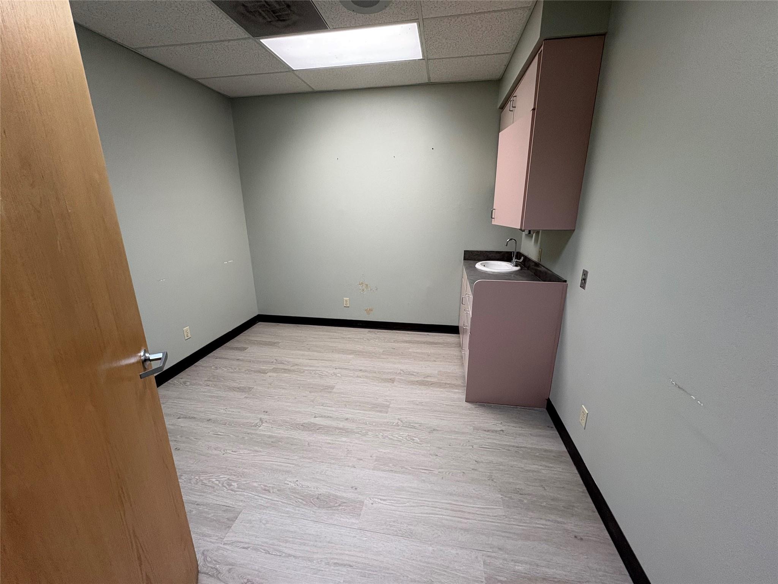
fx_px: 315
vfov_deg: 85.7
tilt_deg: -16.7
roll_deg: +0.6
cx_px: 389
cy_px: 292
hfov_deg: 102.1
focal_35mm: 14
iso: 200
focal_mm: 2.22
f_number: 2.2
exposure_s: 1/120
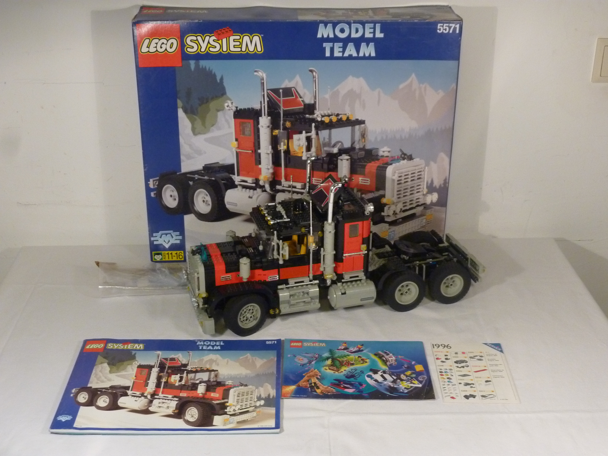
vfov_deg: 32.2
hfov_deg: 42.1
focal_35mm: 45
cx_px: 304
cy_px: 228
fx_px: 790
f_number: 4.2
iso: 400
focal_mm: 8.1
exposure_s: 1/25
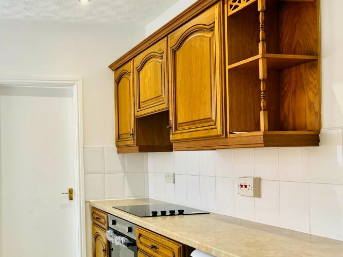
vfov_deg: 35.8
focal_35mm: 40
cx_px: 87
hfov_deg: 45.2
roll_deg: +1.0
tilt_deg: +0.4
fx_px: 396
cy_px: 155
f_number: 1.5
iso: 50
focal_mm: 5.7
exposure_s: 1/100
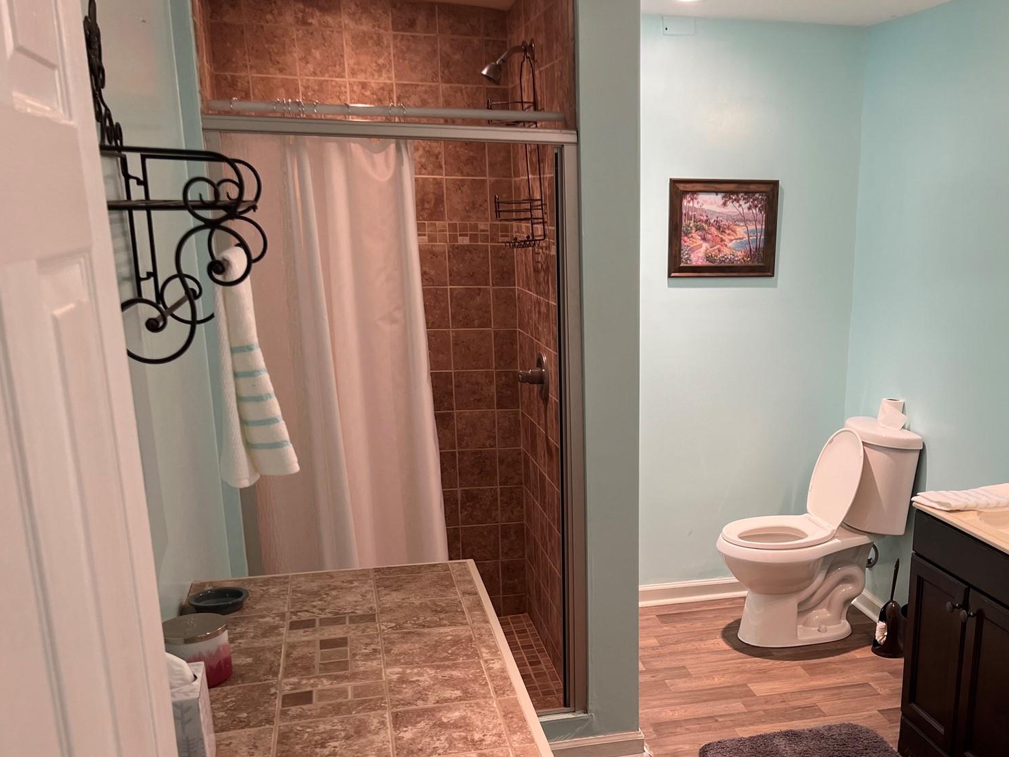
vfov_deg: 39.1
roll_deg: -0.2
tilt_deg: -16.7
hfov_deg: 50.5
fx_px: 1049
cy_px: 511
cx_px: 664
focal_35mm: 36
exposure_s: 1/60
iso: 80
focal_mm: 5.7
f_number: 1.5
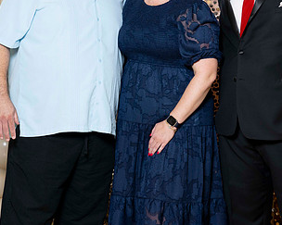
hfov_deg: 9.9
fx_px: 1635
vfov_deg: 7.9
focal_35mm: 196
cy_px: 30
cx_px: 172
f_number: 5.6
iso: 250
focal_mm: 86
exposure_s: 1/200
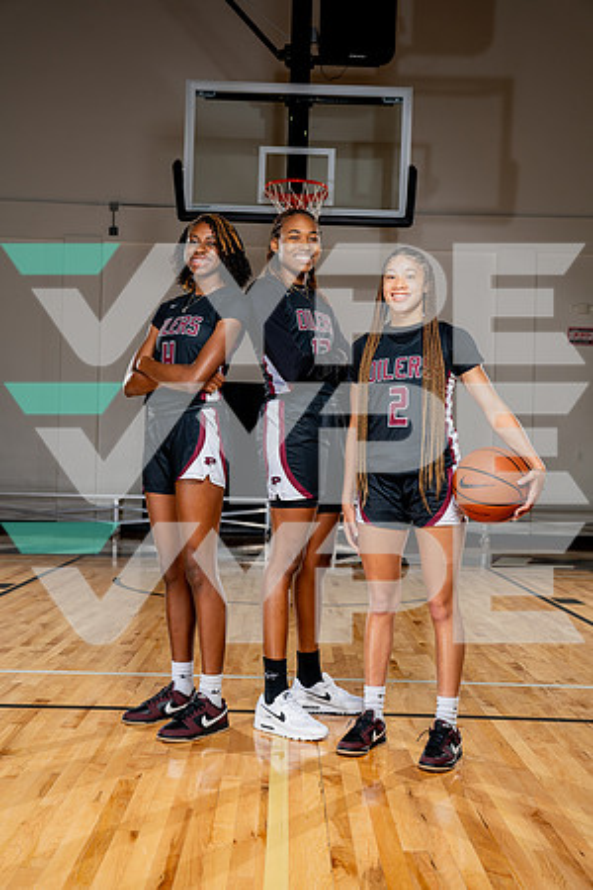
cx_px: 296
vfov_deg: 47.4
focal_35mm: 41
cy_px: 445
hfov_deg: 32.6
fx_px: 1013
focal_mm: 41
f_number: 5.6
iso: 200
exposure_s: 1/250
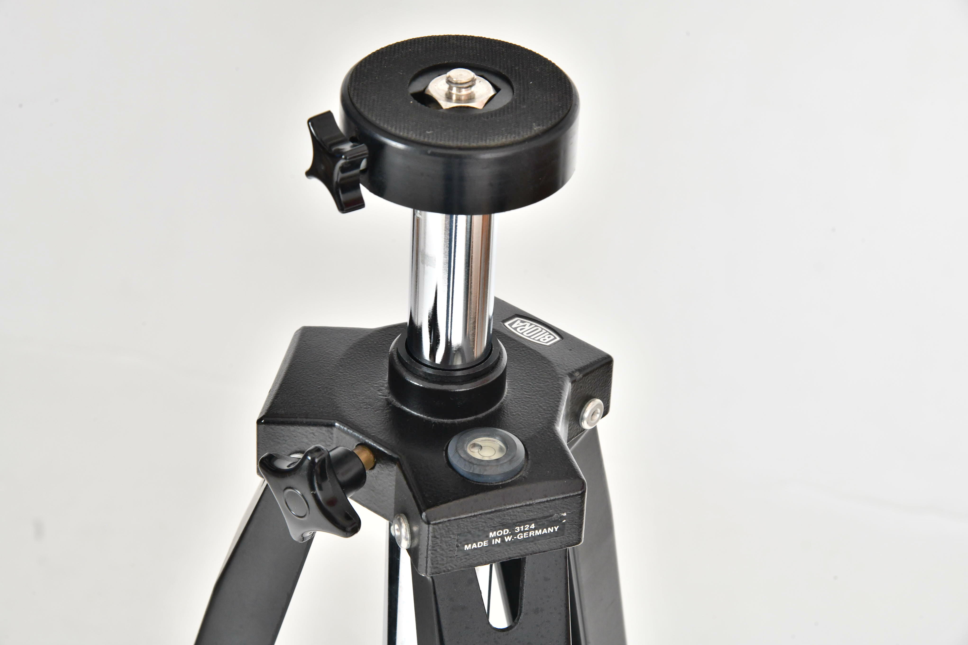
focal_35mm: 87
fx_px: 2339
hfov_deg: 23.4
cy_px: 321
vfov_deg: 15.7
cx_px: 486
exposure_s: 1/125
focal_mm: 86
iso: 1600
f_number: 14
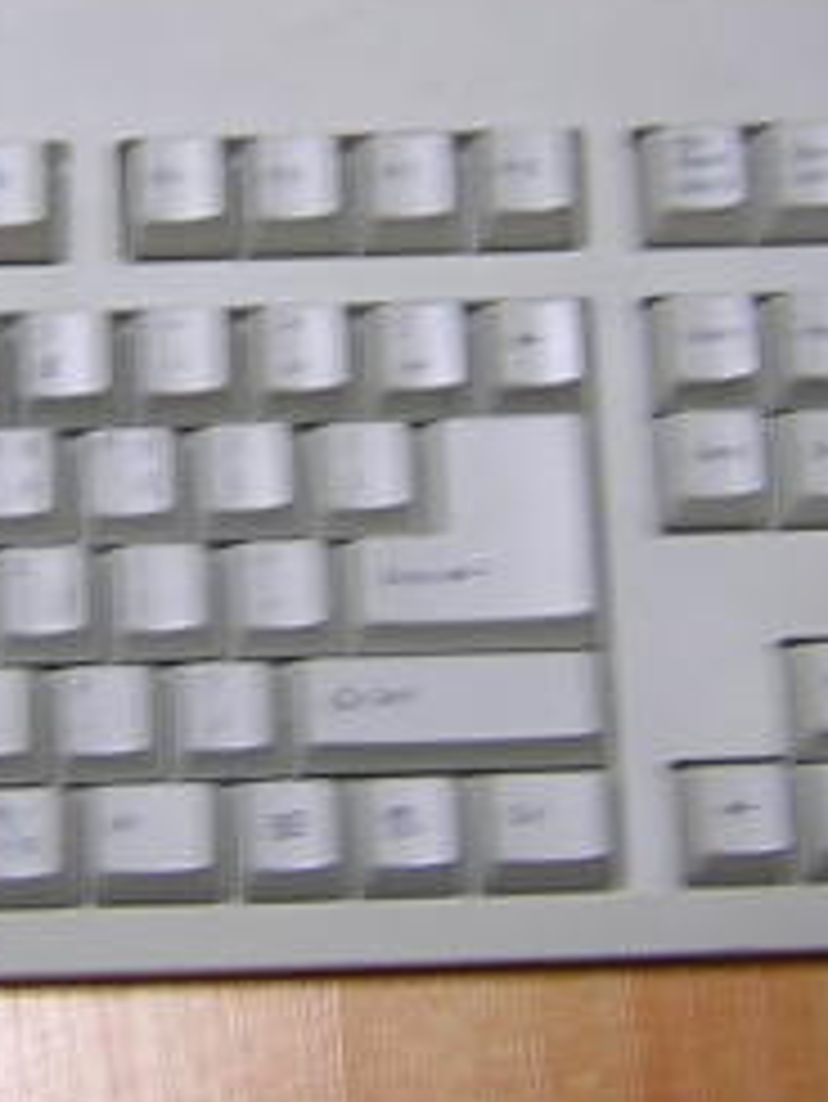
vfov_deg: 20.5
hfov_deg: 15.6
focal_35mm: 94
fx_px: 2995
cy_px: 153
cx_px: 148
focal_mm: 4.7
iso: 100
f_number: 2.6
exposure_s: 1/5
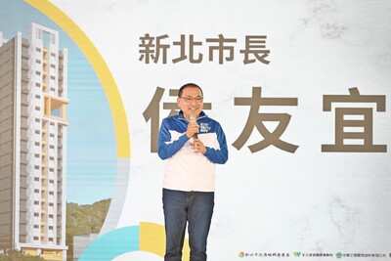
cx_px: 196
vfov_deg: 11.4
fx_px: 1304
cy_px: 130
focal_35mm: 120
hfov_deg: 17.1
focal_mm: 120
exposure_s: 1/250
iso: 450
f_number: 4
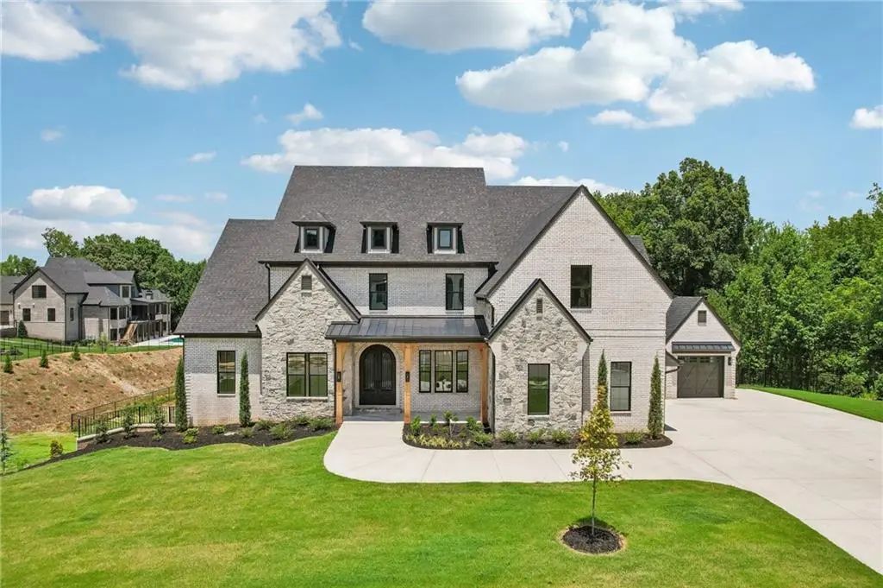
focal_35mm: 22
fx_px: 539
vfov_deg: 57.1
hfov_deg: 78.6
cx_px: 442
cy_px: 294
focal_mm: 8.4
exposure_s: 1/4000
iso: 140
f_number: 2.8
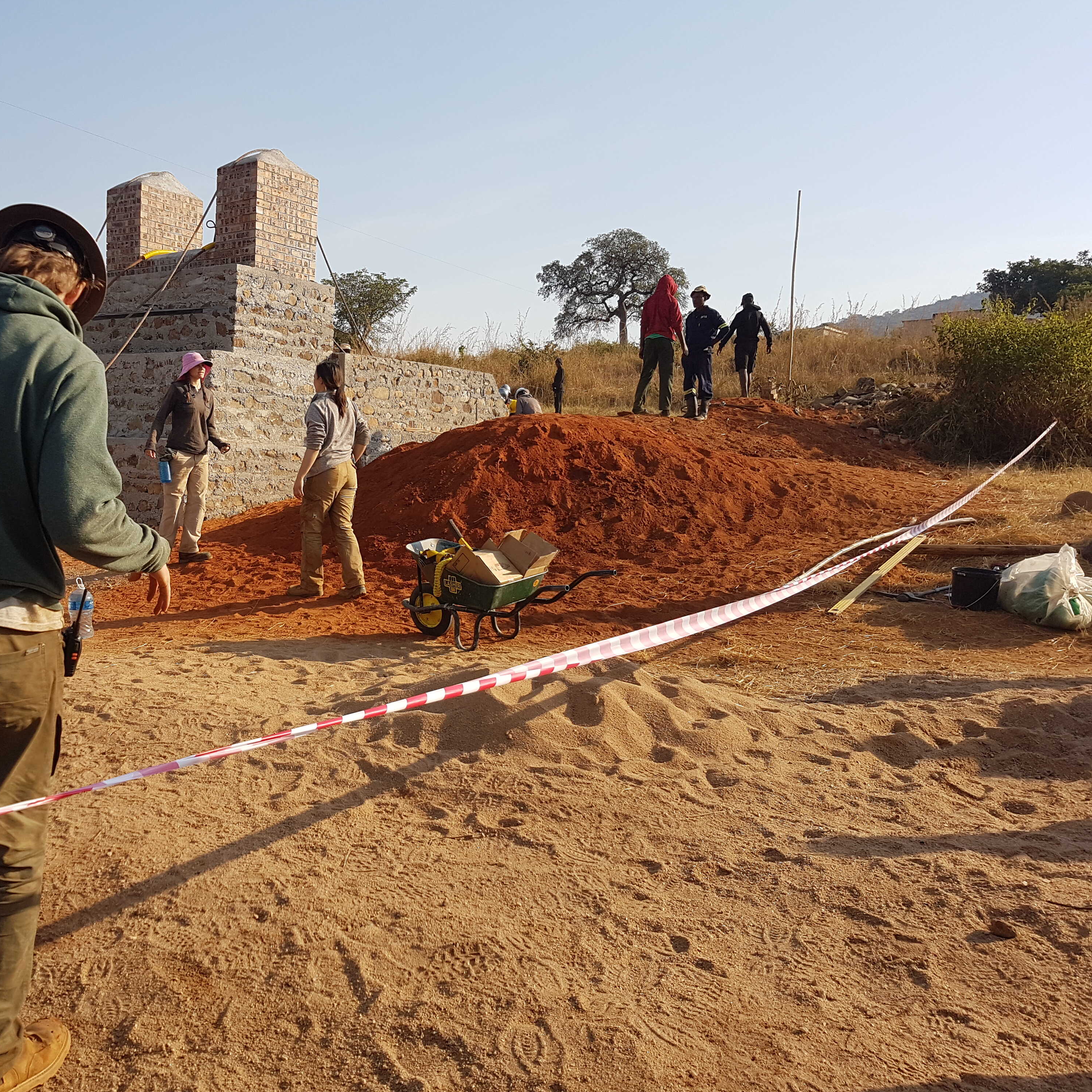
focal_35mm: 31
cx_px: 411
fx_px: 1106
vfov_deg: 52.5
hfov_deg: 52.0
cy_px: 548
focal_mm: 4.2
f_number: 1.7
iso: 40
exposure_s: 1/1524
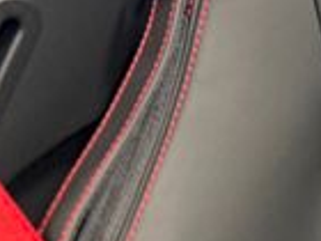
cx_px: 640
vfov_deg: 13.4
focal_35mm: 110
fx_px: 1020
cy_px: 158
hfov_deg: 14.7
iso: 400
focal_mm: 6.76
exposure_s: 1/120
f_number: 1.78
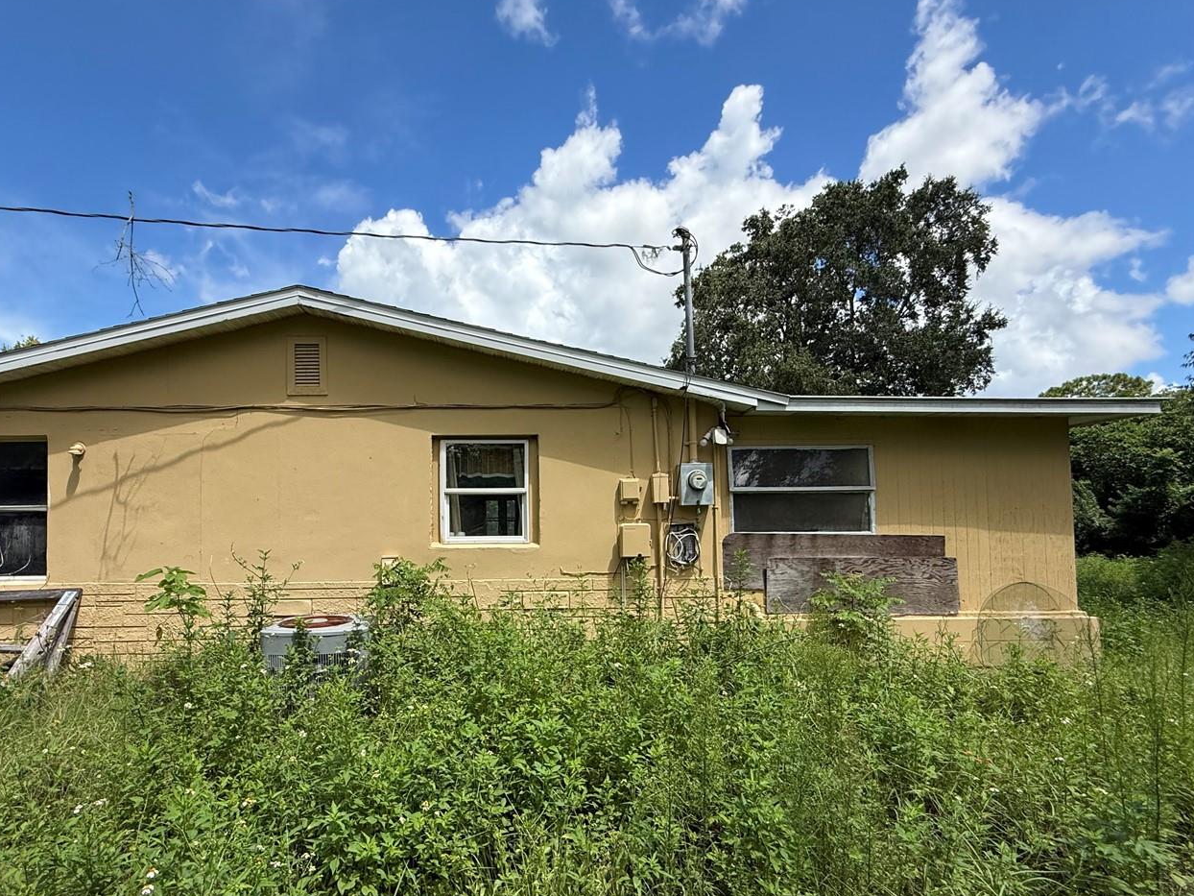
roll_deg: +0.7
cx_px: 513
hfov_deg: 87.2
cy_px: 501
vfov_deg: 71.3
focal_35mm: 18
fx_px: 621
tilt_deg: +2.5
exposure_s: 1/1961
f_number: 2.2
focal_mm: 2.22
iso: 64
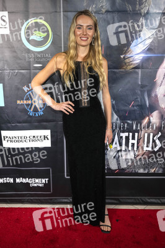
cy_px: 124
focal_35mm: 34
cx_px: 82
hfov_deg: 39.4
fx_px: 231
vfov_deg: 56.5
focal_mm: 33.5
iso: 800
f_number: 5.6
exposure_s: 1/200
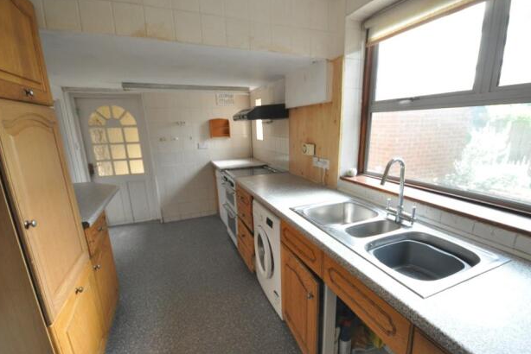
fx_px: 236
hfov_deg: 96.7
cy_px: 184
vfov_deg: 73.8
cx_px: 275
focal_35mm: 16
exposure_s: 1/80
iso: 800
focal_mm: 10
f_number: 4.5
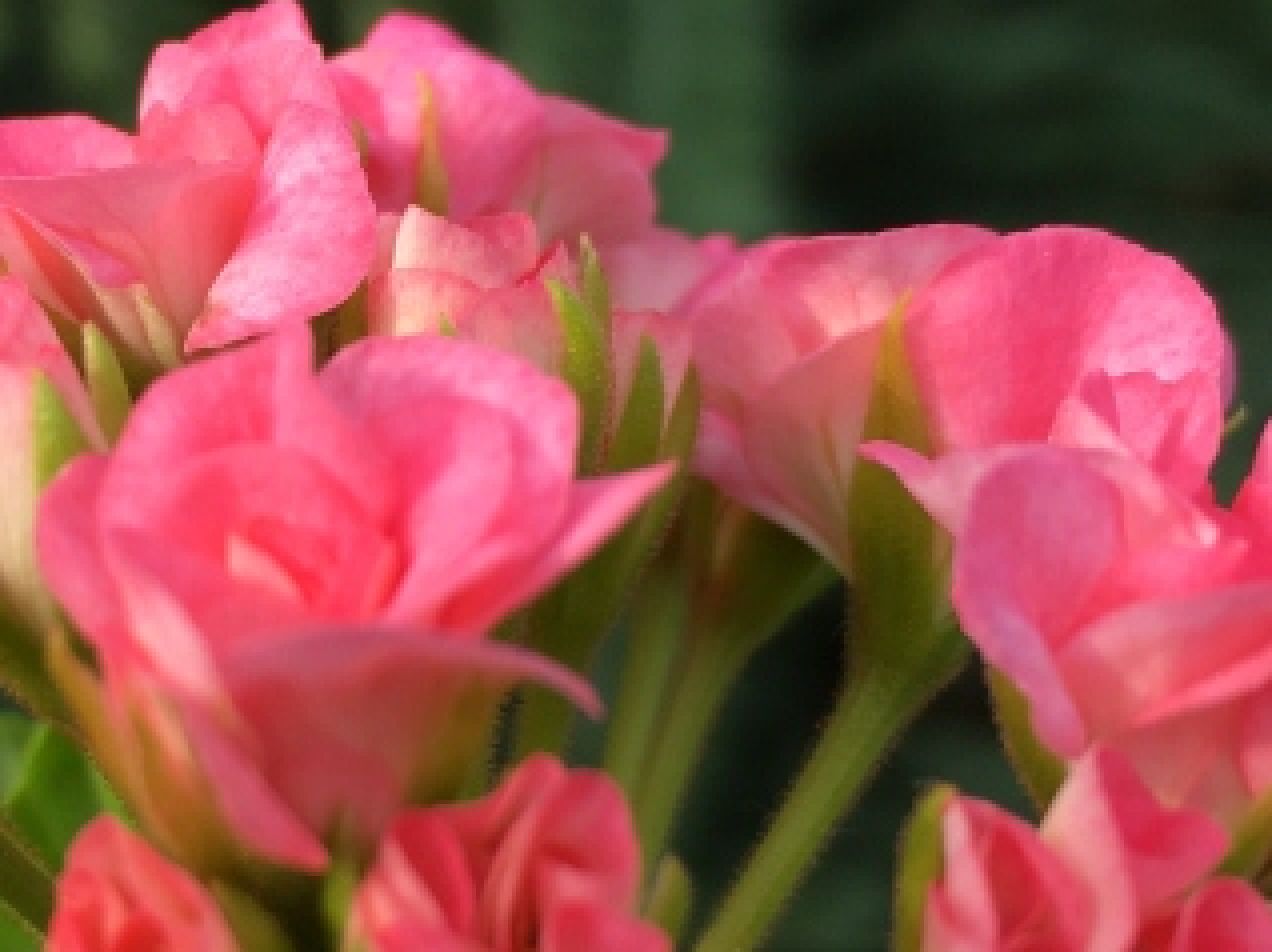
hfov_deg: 25.9
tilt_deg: -41.6
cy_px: 472
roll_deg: -3.2
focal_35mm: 73
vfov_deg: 20.1
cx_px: 144
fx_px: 2680
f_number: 2.2
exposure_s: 1/523
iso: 25
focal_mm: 4.15
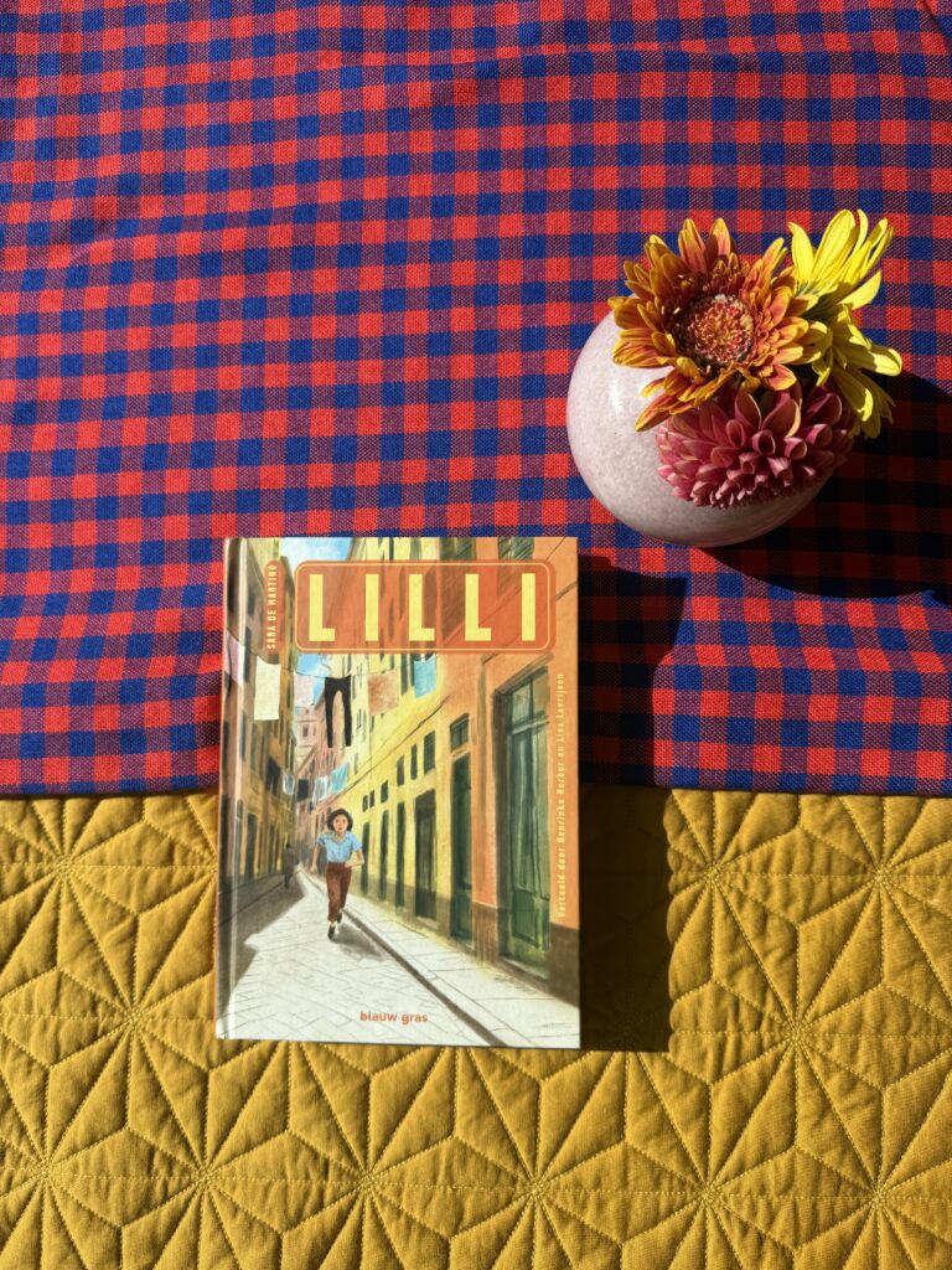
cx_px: 476
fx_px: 880
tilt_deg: -83.3
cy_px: 635
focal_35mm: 24
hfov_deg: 56.8
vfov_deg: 71.6
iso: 80
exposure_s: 1/3145
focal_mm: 6.76
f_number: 1.78
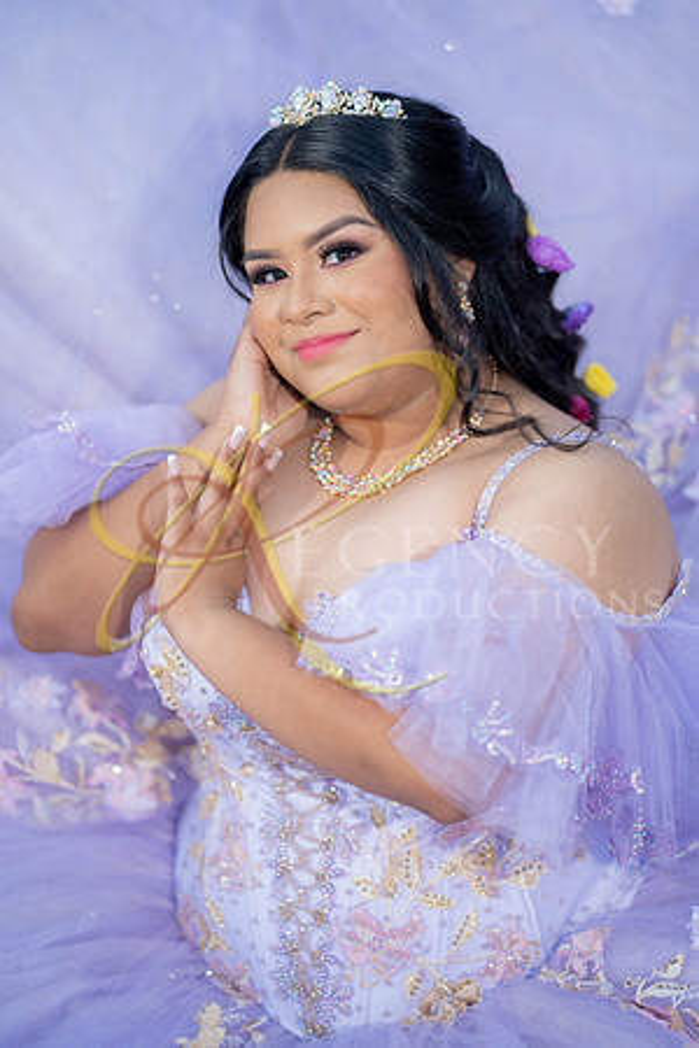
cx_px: 350
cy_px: 524
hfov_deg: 16.1
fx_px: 2475
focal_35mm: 85
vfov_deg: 23.9
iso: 125
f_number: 1.8
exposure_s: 1/1250
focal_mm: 85
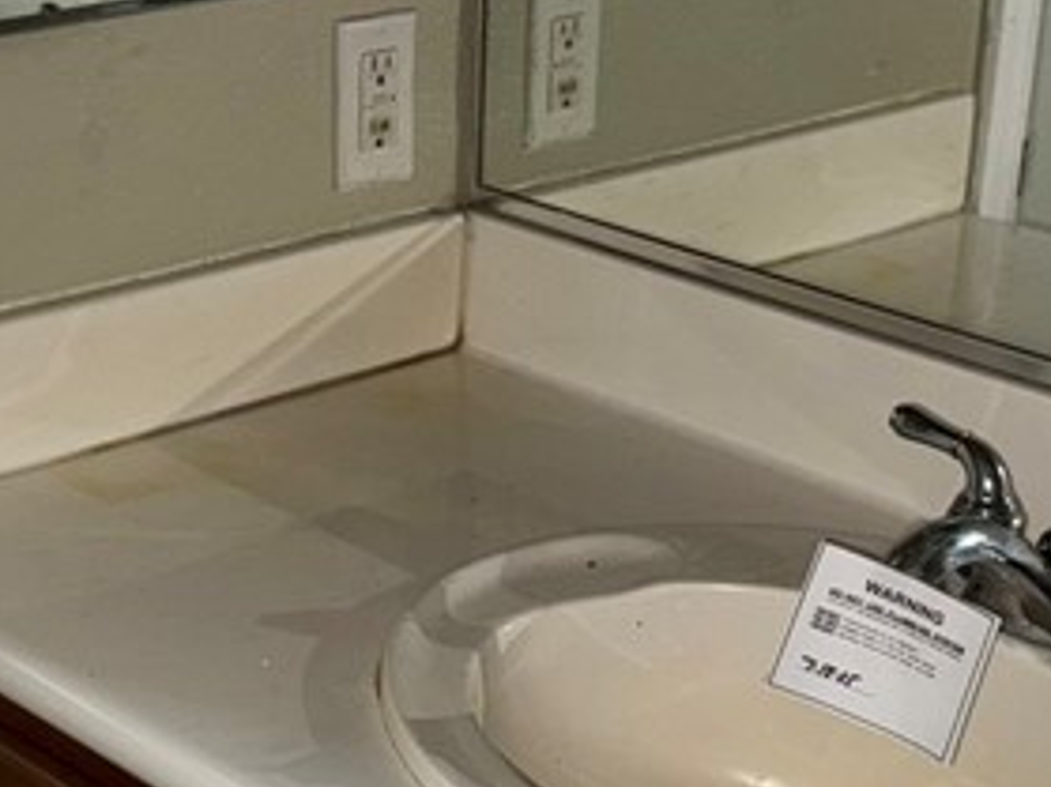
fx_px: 2671
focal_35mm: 88
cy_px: 618
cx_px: 350
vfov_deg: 16.7
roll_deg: +0.0
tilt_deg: -24.7
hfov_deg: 22.2
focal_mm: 6.76
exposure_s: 1/16
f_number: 1.78
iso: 80
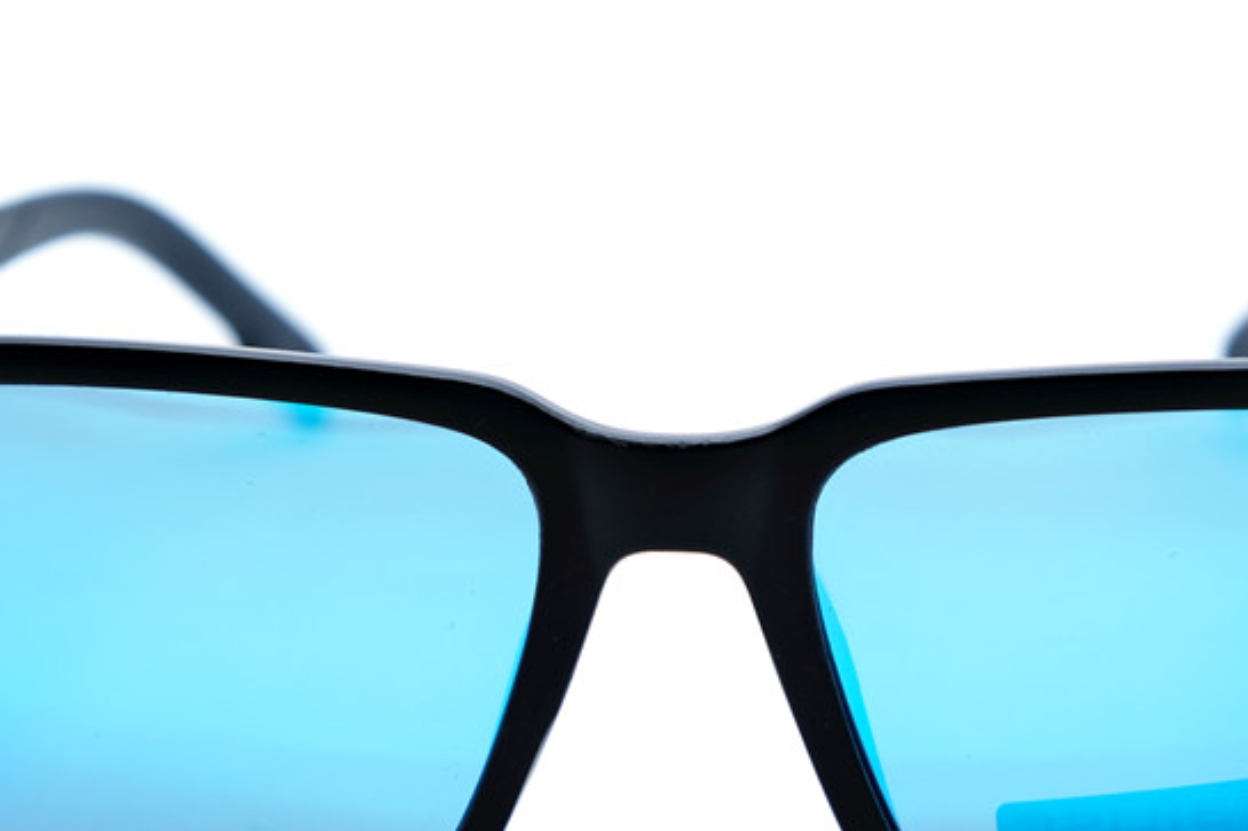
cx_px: 687
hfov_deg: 15.3
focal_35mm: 134
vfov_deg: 10.2
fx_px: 4644
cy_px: 572
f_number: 5.6
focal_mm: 48.4
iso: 160
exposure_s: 1/120
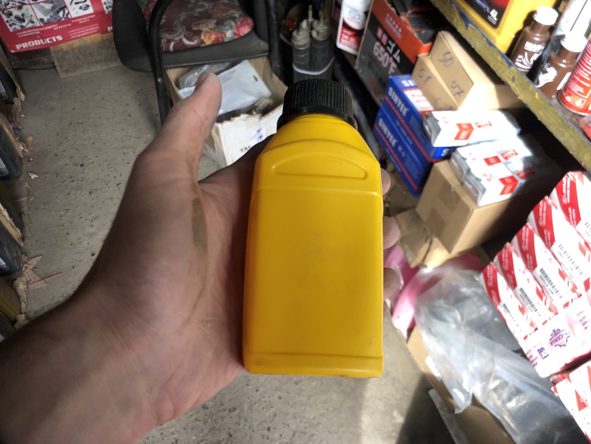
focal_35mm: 28
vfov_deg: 49.7
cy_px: 222
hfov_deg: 63.4
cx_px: 296
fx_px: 478
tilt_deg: -52.7
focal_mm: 4
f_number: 1.8
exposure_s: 1/120
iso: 64
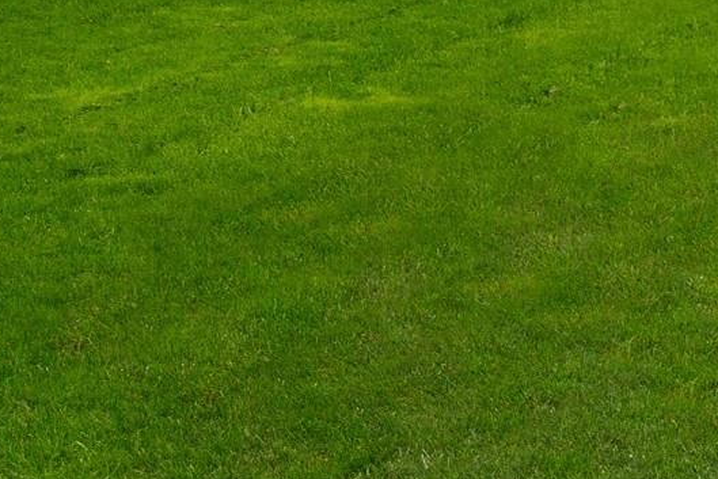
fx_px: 977
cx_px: 970
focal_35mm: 49
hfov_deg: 30.3
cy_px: -98
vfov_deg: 24.8
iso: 100
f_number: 6.3
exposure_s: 1/160
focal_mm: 11
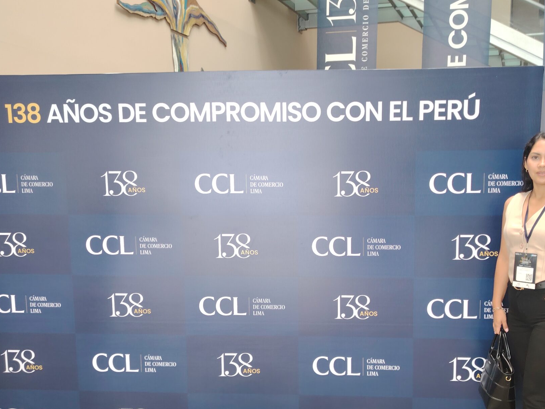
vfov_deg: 37.5
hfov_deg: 48.7
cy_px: 253
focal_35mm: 38
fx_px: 598
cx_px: 320
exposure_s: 1/50
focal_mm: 5.25
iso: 403
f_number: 1.75
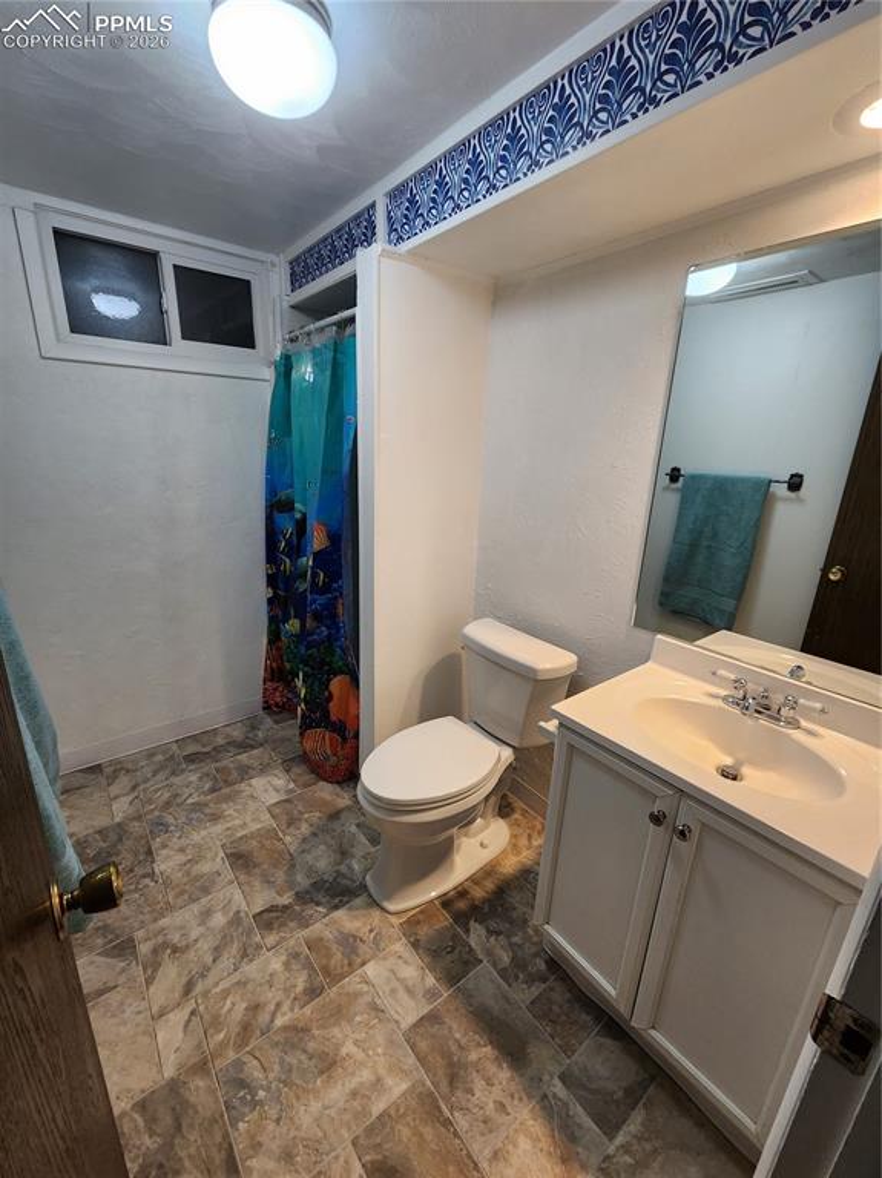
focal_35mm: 13
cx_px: 441
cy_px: 589
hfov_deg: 89.9
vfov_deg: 106.2
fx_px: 442
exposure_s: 1/60
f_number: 2.2
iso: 200
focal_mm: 2.2
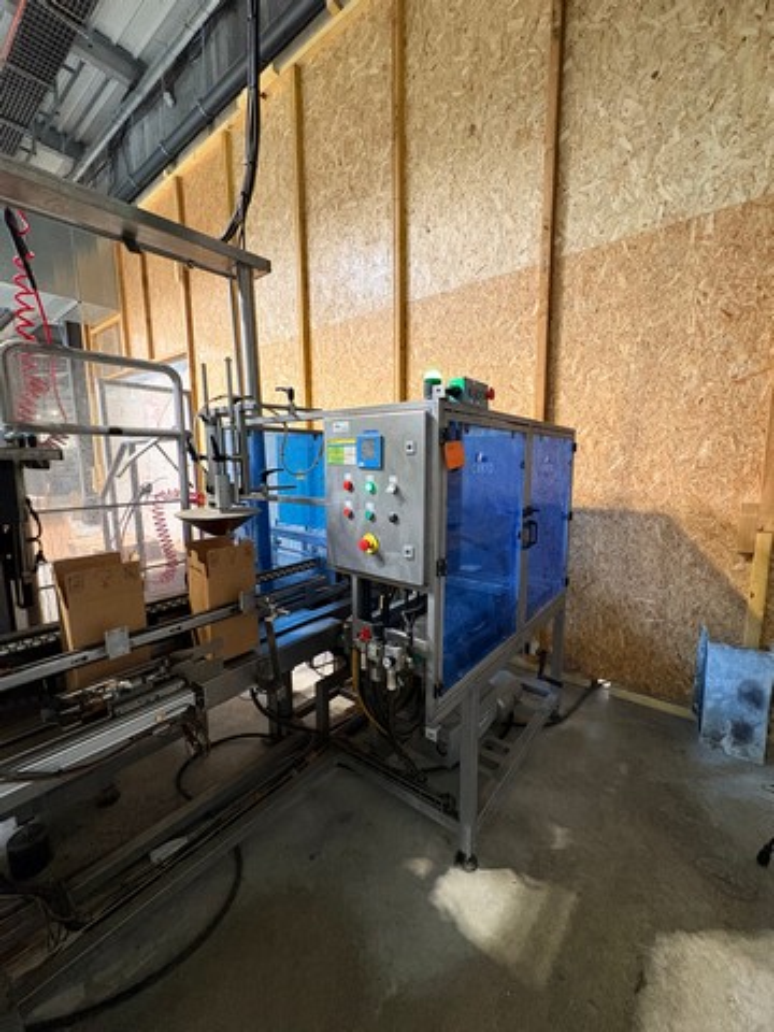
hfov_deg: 85.7
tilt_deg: -6.7
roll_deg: +0.2
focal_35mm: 14
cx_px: 387
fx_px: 417
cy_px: 516
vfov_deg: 102.1
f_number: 2.2
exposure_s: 1/50
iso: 500
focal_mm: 2.22
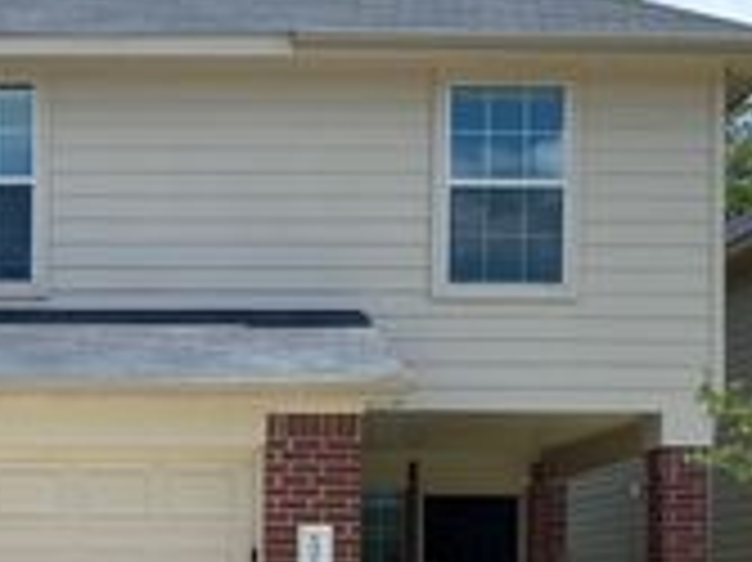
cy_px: 587
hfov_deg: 24.0
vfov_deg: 18.3
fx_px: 1693
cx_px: 9
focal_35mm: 78
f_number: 1.8
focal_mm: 4.25
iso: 32
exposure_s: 1/4608
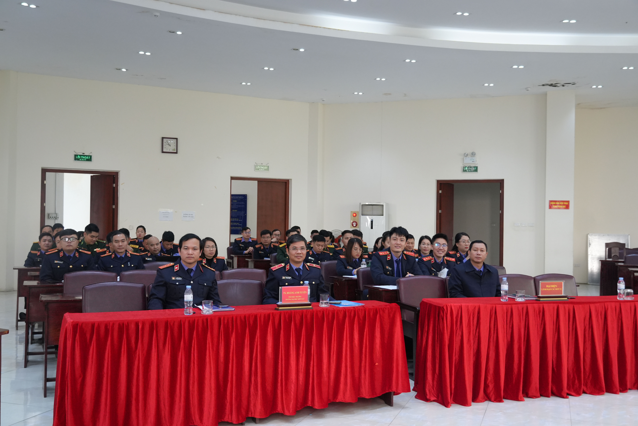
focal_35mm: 38
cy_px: 213
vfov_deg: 35.5
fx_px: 665
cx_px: 319
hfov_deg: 51.3
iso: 1250
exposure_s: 1/160
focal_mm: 25
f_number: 4
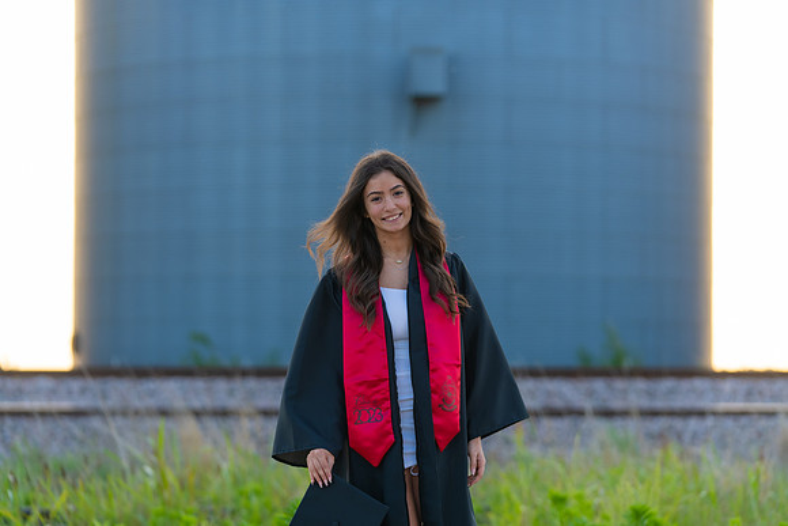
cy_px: 263
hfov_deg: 16.0
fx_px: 2804
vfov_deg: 10.7
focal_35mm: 128
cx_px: 394
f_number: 3.2
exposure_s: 1/320
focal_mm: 120
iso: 160
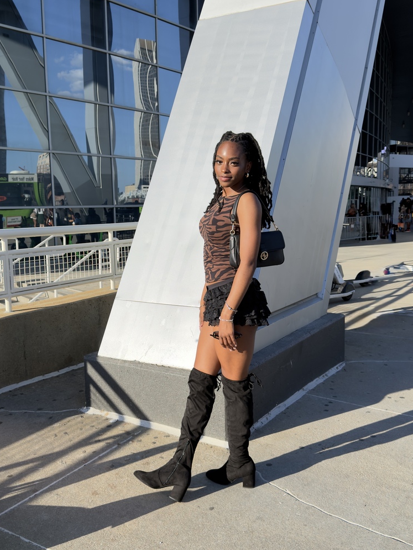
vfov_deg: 51.3
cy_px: 268
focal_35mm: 36
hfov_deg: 39.7
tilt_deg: -7.6
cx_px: 205
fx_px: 573
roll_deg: +0.0
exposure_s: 1/2778
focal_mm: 6.76
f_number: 1.78
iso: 100
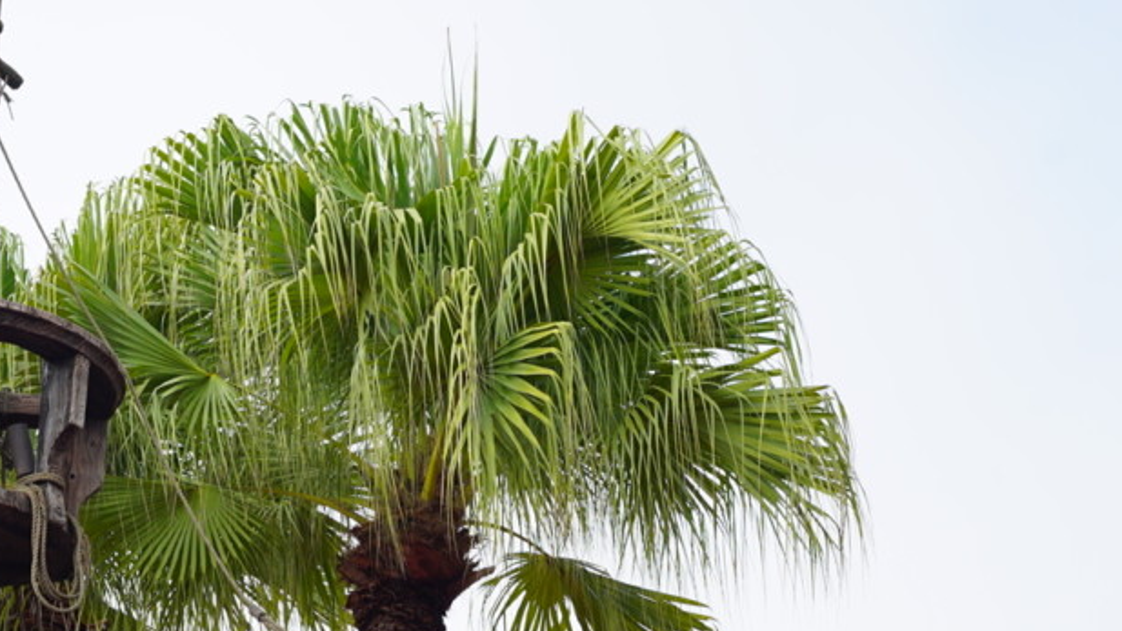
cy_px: 611
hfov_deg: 20.8
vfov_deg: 11.8
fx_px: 3034
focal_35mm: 102
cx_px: 336
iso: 100
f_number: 8
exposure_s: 1/125
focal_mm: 50
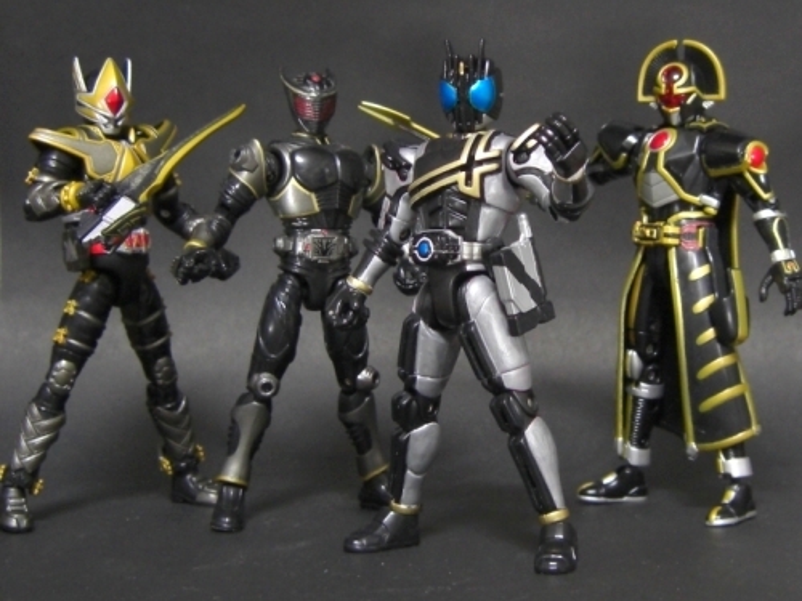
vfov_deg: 37.7
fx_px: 880
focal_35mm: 38
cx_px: 401
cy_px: 300
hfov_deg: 49.0
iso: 200
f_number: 2.8
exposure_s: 1/5
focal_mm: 7.9
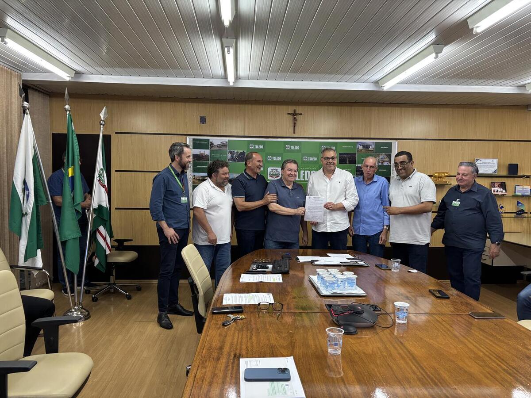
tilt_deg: -3.8
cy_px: 199
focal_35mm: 26
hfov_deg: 67.3
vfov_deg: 53.1
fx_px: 399
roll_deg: -1.6
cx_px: 266
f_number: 1.6
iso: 200
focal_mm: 5.96
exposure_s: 1/60
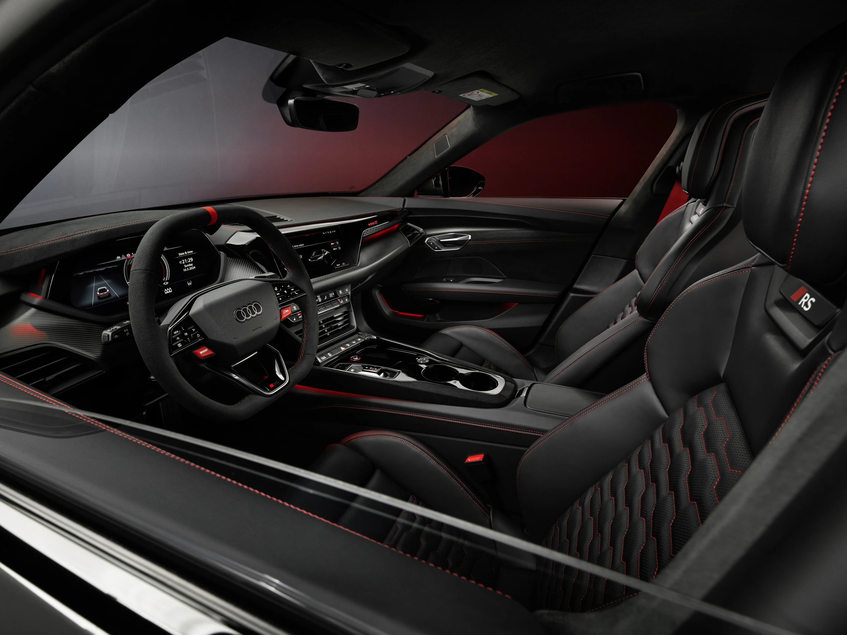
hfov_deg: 87.5
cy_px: 355
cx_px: 383
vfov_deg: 71.3
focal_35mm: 18
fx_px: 440
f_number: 13
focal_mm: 20
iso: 250
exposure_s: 3
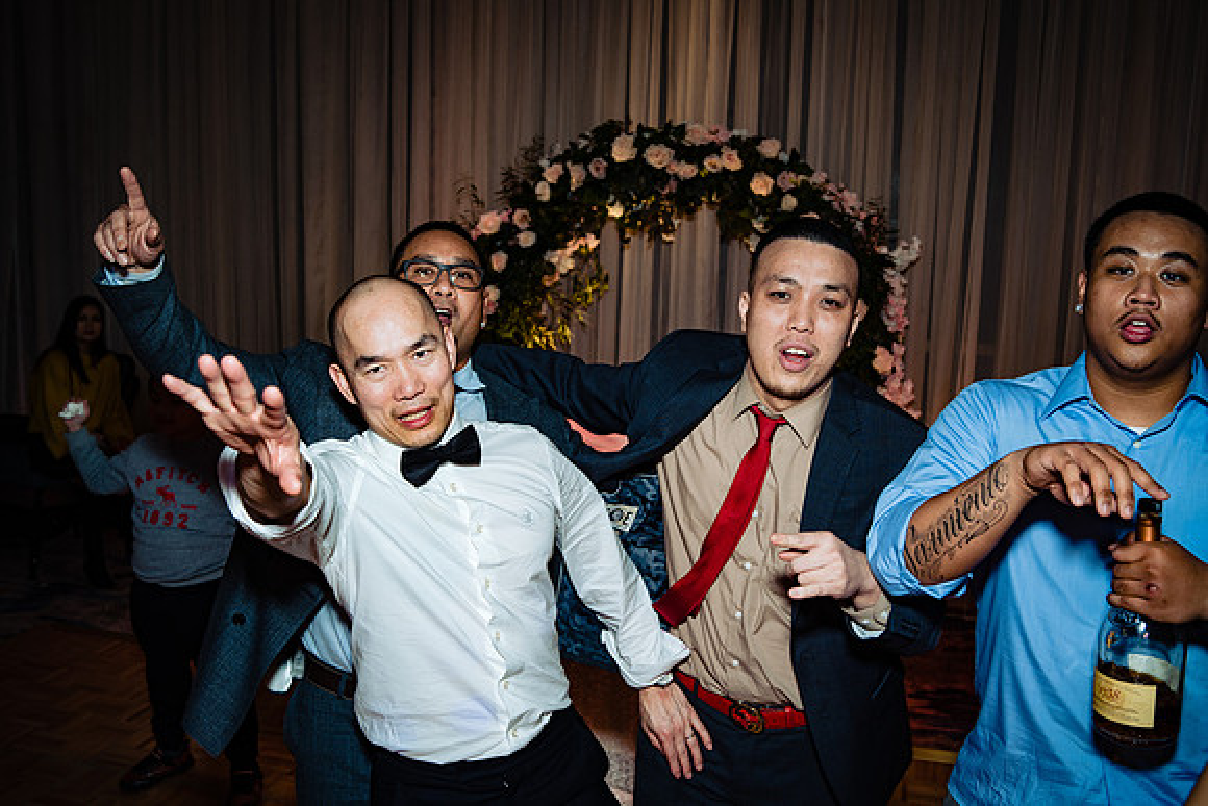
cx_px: 604
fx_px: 1175
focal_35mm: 35
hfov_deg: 54.4
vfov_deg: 37.9
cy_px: 403
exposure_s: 1/250
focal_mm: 35
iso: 640
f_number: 5
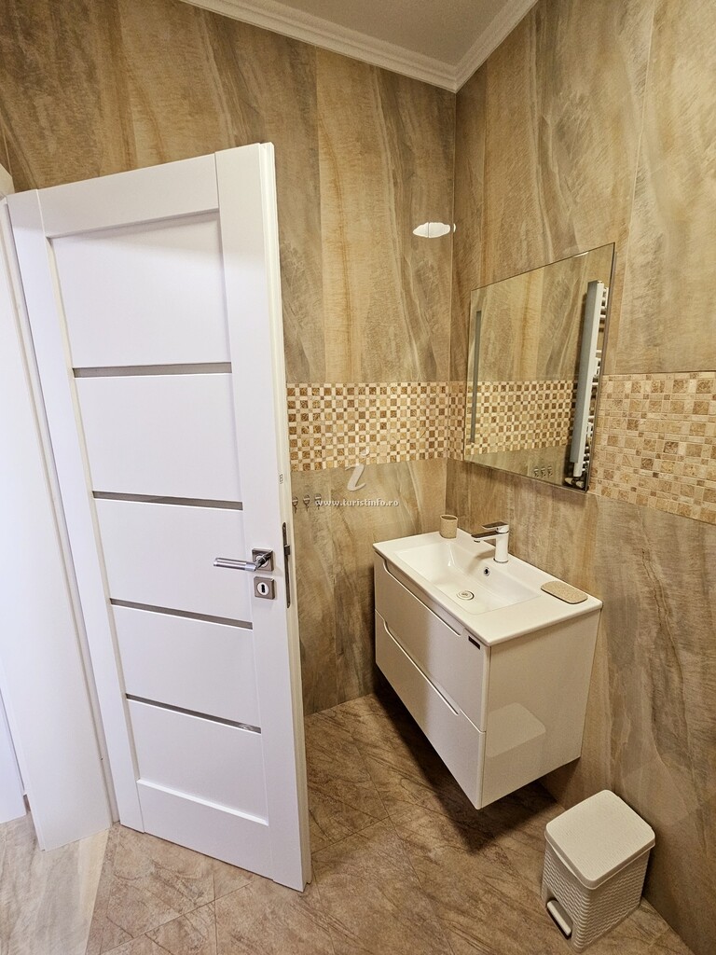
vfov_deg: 106.2
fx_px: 359
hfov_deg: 89.9
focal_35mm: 13
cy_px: 478
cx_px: 358
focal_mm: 2.2
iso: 400
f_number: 2.2
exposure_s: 1/77
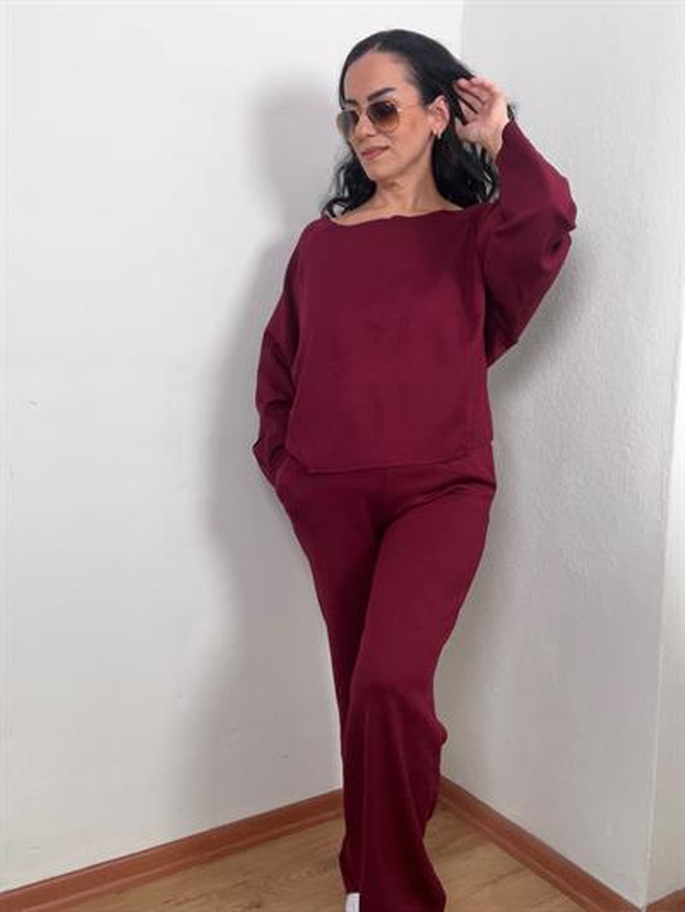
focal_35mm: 30
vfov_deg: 60.0
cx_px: 342
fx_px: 791
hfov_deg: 46.8
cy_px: 456
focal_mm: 2.71
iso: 64
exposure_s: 1/100
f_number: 2.2
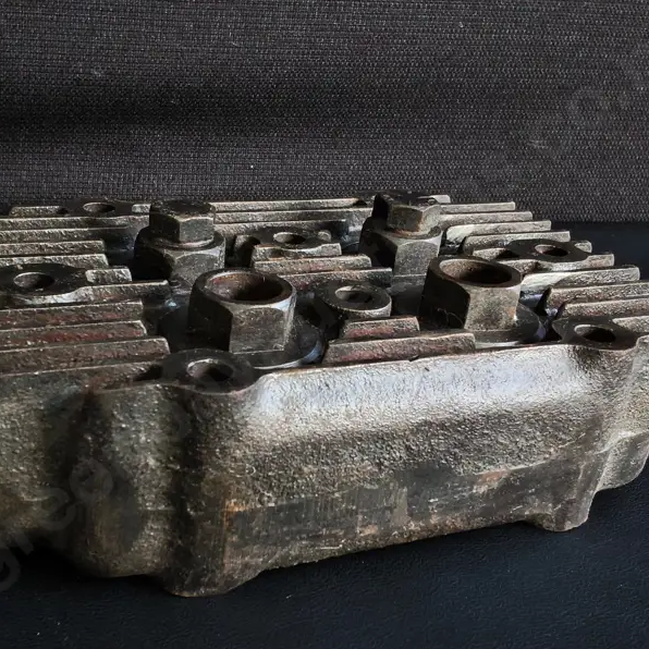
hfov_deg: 40.7
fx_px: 870
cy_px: 364
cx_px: 246
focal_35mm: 41
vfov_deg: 40.9
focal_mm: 2.87
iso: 160
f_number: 2
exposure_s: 1/100
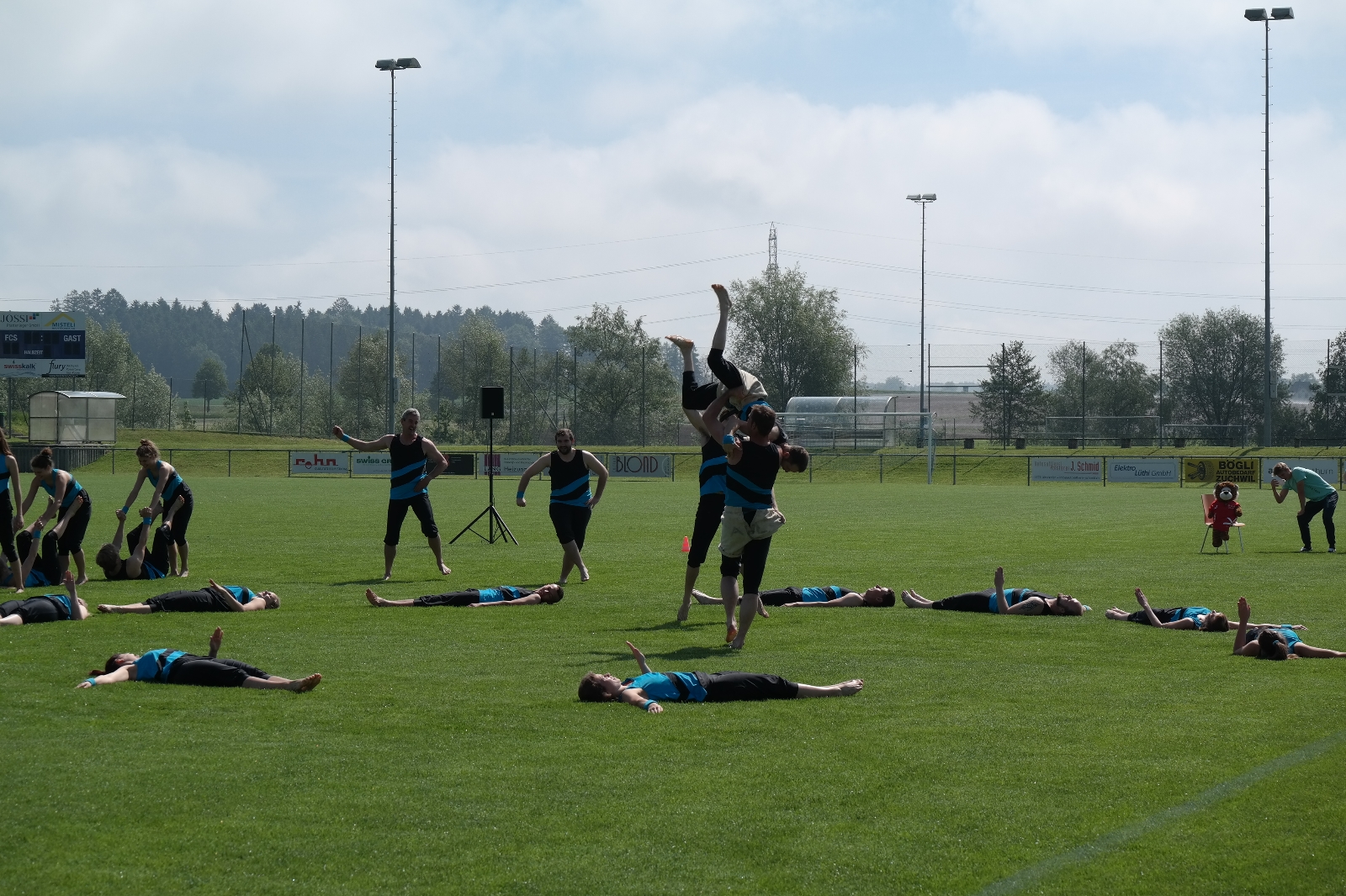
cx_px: 673
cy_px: 448
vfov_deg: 17.7
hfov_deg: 26.3
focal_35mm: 77
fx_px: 2878
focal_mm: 50
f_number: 7.1
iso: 100
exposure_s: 1/500
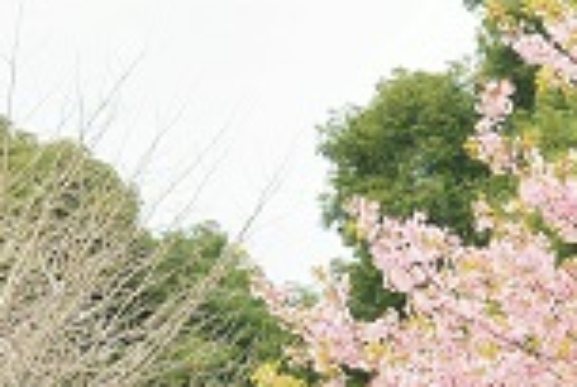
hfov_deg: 6.4
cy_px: 491
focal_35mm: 320
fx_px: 5139
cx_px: 706
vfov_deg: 4.3
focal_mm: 30
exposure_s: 1/125
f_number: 3.8
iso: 220
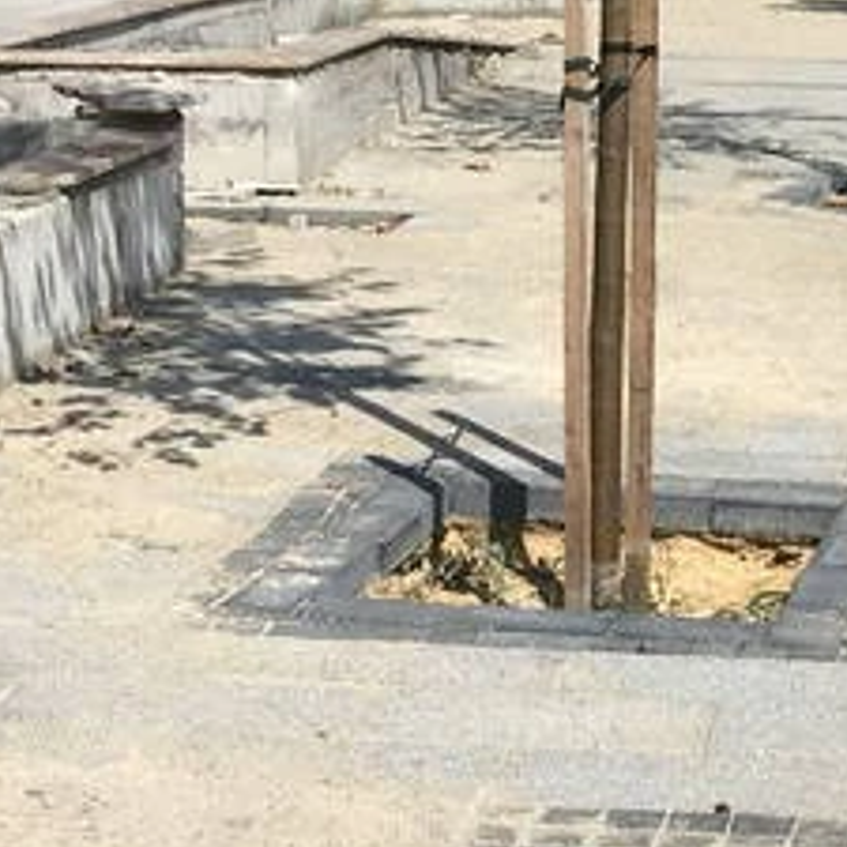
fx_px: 3184
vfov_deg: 14.9
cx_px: 896
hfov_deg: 14.8
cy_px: 4
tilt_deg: +0.1
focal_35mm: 115
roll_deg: -0.8
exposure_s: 1/2331
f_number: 2.2
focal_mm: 4.15
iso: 25
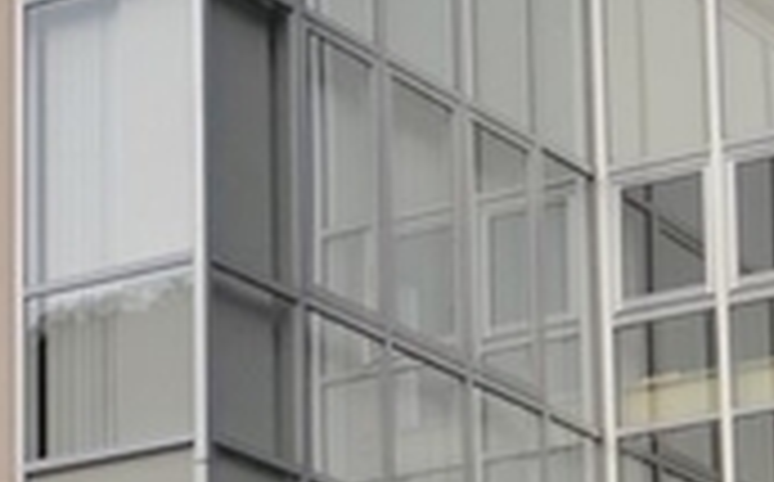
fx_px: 3834
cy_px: 646
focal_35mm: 182
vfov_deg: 7.1
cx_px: -176
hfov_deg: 11.3
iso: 400
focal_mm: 20
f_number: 3.8
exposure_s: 1/50
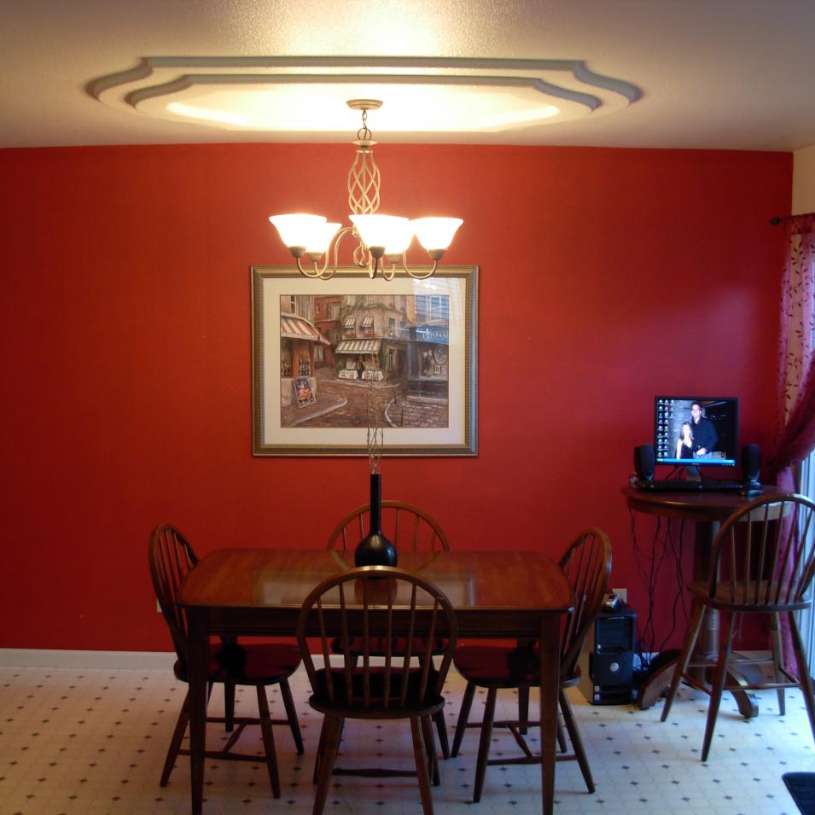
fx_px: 1199
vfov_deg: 37.6
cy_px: 409
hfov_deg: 37.5
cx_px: 389
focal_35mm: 45
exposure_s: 1/6.1
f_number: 2.9
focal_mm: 6.3
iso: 79
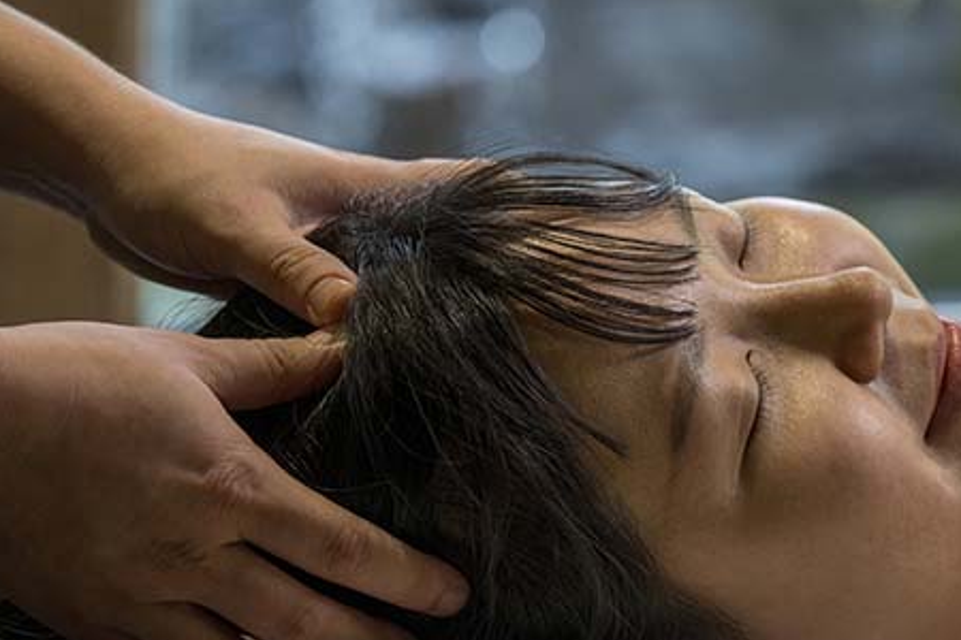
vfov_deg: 7.1
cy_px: 299
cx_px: 767
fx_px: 5178
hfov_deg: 10.6
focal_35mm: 194
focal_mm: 91
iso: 800
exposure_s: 1/200
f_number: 4
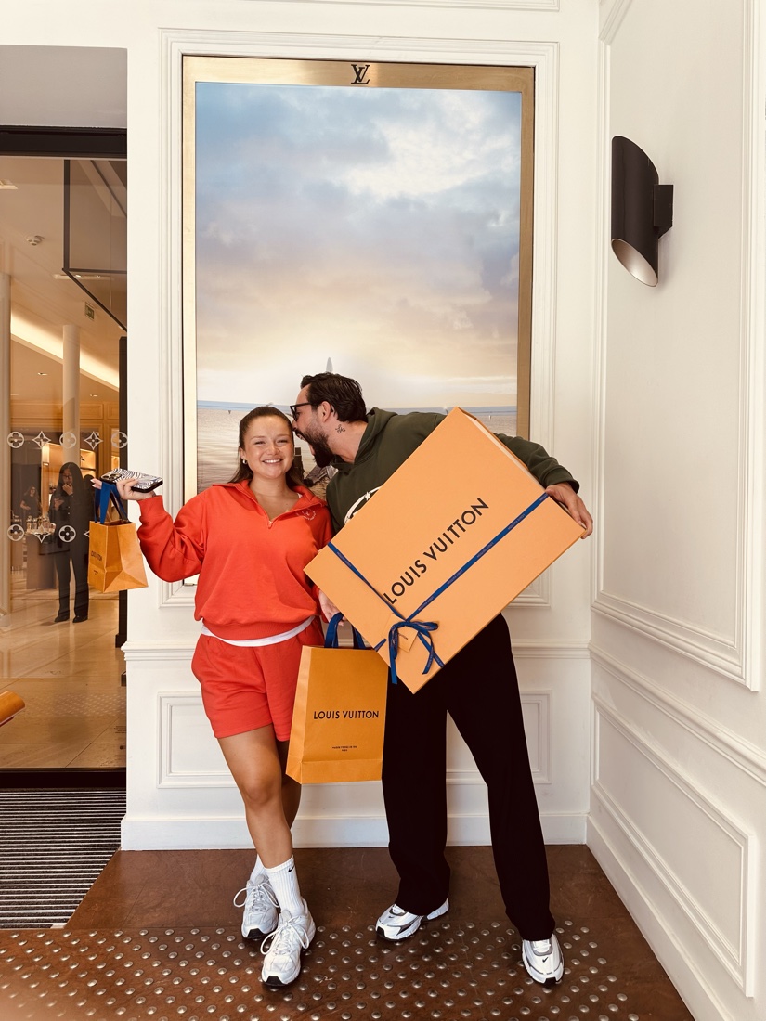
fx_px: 708
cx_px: 383
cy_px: 510
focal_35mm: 24
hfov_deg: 56.8
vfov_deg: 71.6
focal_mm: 6.86
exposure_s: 1/119
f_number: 1.78
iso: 50
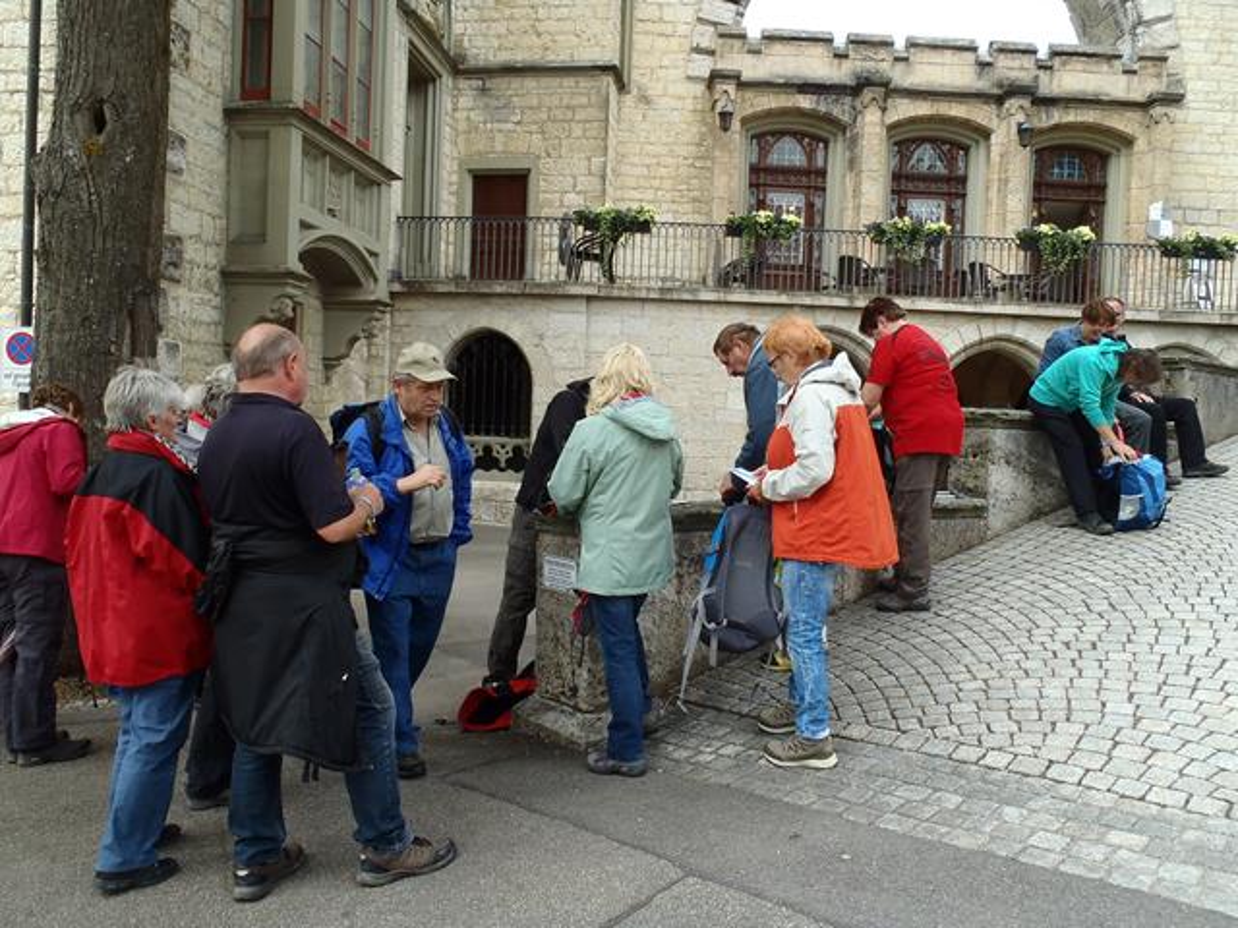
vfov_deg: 49.7
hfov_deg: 63.4
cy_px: 464
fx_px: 1001
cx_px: 619
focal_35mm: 28
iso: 80
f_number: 3.9
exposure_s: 1/200
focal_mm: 5
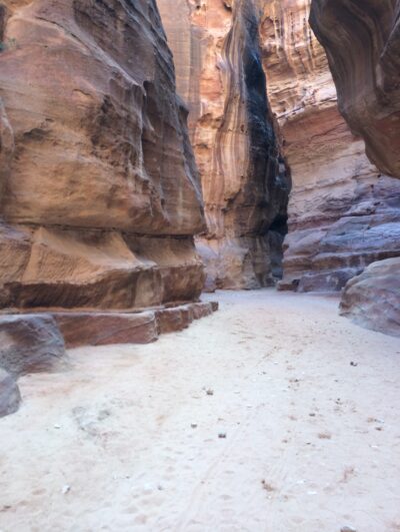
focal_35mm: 30
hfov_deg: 46.8
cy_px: 266
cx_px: 200
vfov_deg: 60.0
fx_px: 462
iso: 64
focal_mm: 4.12
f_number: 2.2
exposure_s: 1/120
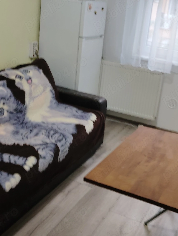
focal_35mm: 48
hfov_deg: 30.3
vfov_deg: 39.5
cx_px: 90
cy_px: 96
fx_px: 328
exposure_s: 1/33.3
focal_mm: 4.25
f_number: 1.8
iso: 273
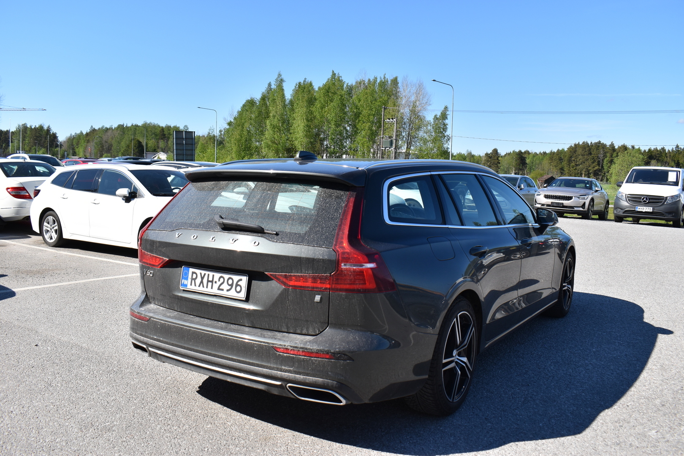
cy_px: 228
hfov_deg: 59.5
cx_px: 342
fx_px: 598
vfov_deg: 41.7
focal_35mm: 32
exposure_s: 1/500
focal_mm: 21
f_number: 8
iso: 200
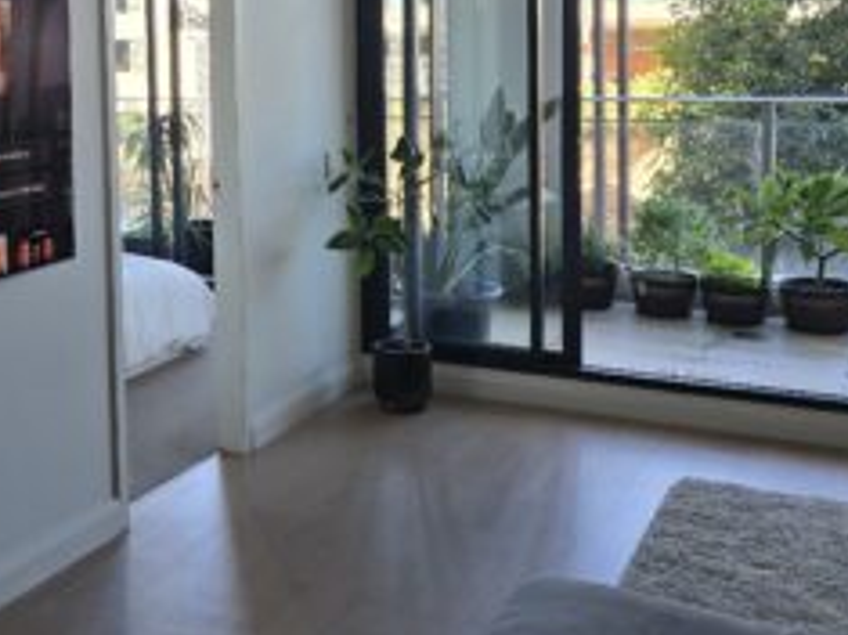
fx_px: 1224
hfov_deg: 36.9
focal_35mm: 50
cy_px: 97
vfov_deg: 28.3
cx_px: 170
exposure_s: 1/100
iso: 20
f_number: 1.7
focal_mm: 6.3
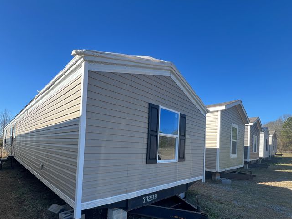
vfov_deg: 72.9
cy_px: 143
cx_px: 130
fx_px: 143
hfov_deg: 90.6
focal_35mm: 17
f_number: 1.8
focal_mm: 1.57
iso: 32
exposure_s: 1/331
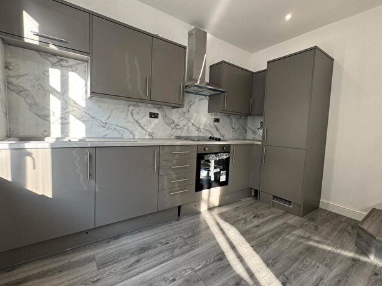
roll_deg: -3.0
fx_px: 176
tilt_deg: -3.3
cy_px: 141
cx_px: 191
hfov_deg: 94.5
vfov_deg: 78.0
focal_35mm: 16
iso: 100
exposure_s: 1/100
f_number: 2.2
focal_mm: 2.22
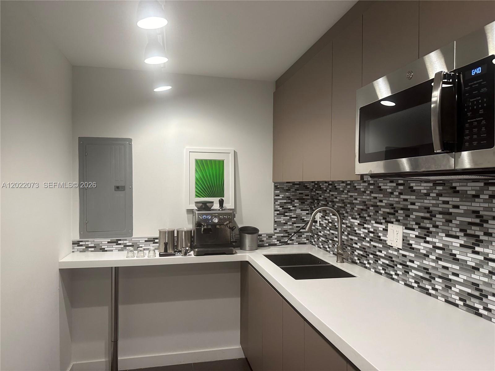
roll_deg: -0.5
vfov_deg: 56.8
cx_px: 248
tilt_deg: +0.6
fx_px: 343
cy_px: 186
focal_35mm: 24
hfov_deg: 71.6
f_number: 1.78
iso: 160
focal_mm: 6.86
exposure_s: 1/120
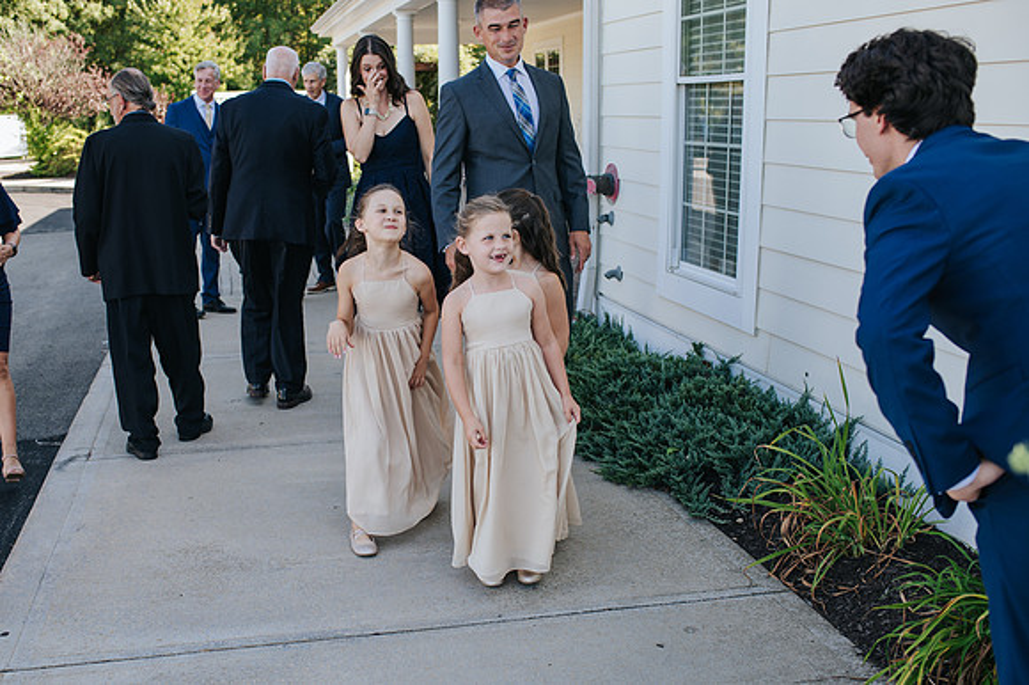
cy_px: 391
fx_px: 1143
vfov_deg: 33.3
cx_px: 441
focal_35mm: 40
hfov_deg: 48.3
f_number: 3.5
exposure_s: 1/400
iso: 320
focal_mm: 35
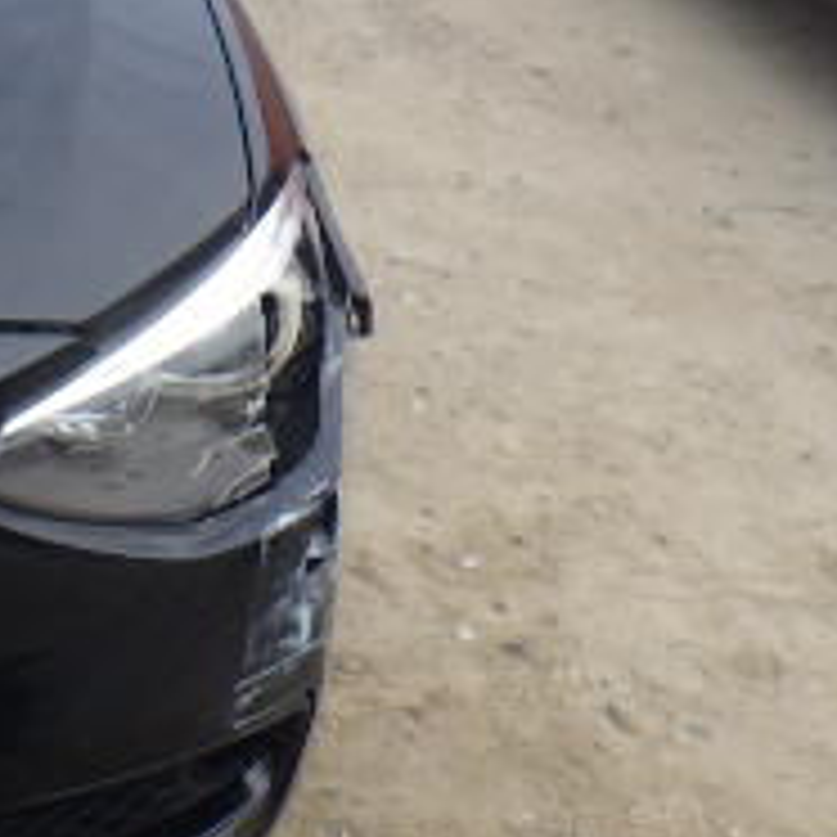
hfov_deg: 17.3
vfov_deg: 20.0
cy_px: 63
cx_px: -594
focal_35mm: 85
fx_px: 2325
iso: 125
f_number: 4.2
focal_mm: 5
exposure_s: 1/250
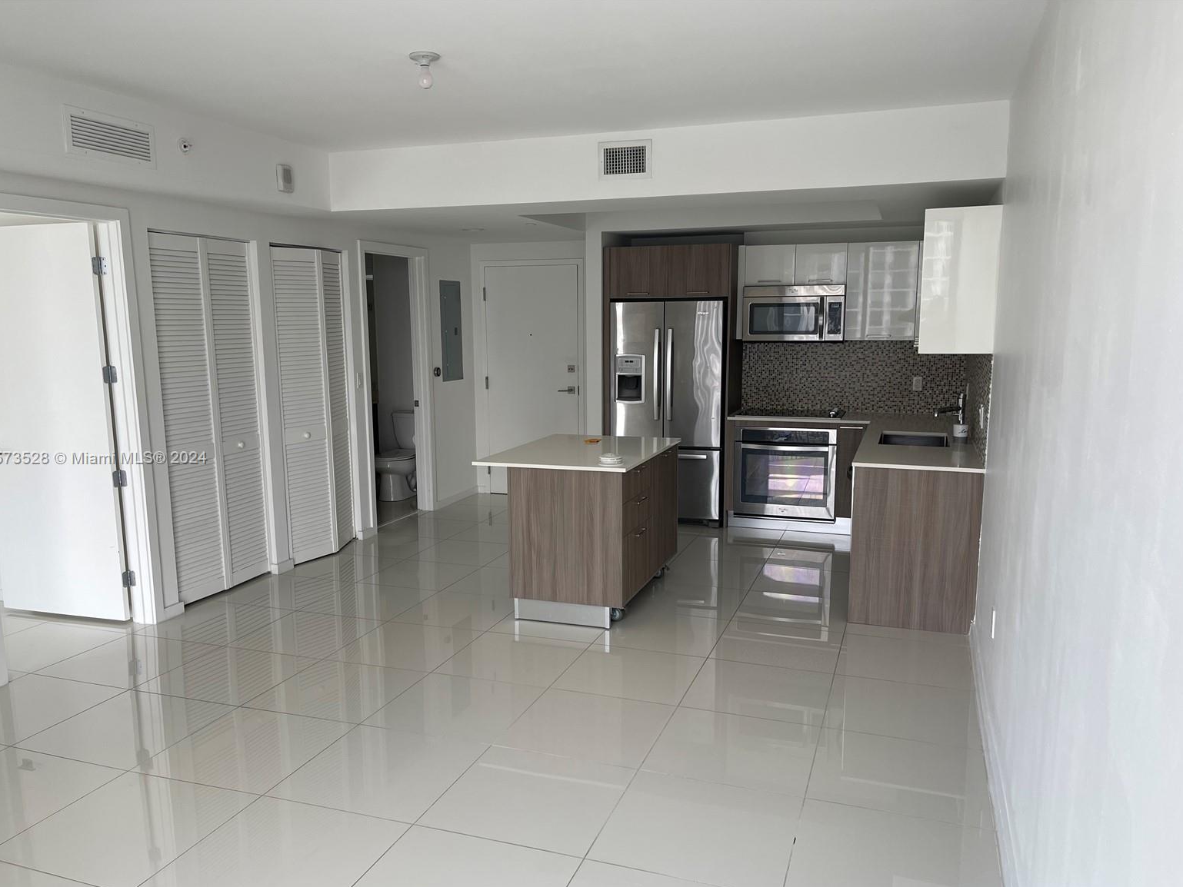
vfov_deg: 53.1
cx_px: 576
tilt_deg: -10.1
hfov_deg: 67.3
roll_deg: +0.3
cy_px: 459
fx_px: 889
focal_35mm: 26
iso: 32
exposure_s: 1/121
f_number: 1.6
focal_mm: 5.1
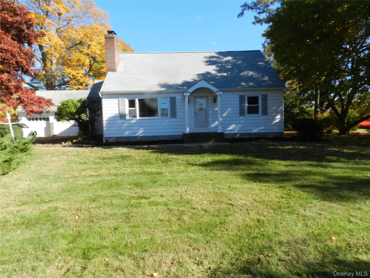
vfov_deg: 58.9
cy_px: 139
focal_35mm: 23
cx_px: 185
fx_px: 246
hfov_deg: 73.9
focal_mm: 4
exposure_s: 1/50
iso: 160
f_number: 8
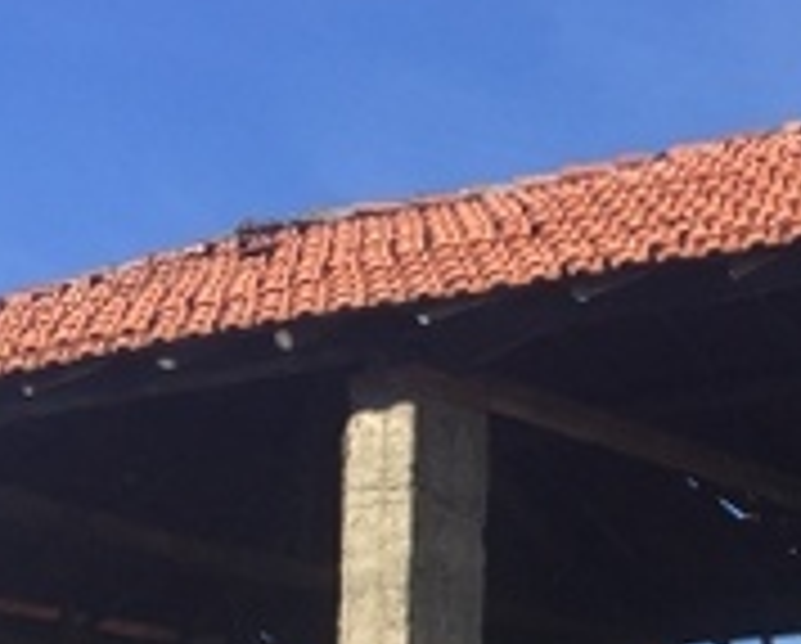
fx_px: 3016
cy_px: 761
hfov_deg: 13.6
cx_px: 1418
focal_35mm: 127
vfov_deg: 11.9
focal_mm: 4.15
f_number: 2.2
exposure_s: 1/879
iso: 32
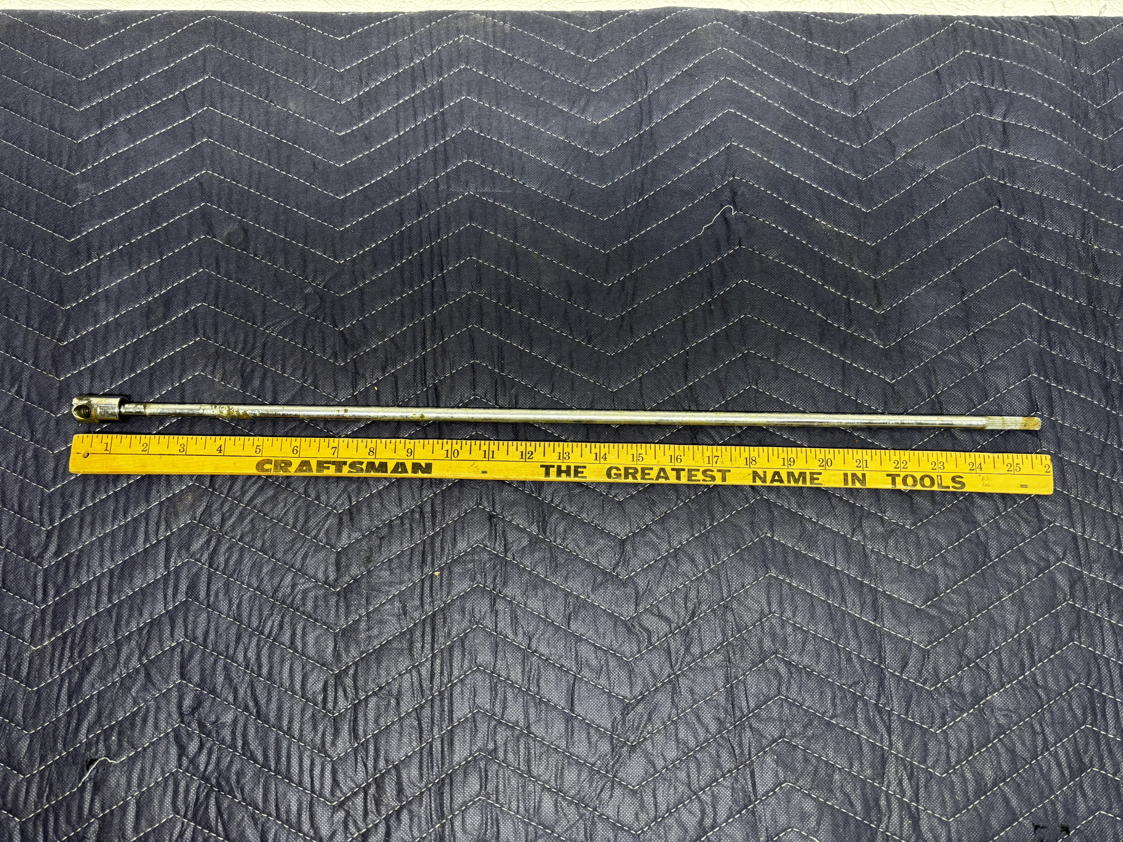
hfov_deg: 67.3
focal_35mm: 26
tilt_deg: -76.0
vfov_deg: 53.1
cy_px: 421
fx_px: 843
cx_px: 562
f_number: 1.6
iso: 100
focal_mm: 5.96
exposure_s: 1/60
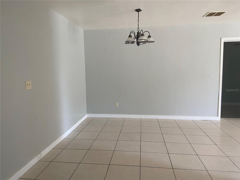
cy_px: 90
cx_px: 120
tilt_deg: -6.5
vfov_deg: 53.1
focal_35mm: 26
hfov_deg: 67.3
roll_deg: +1.4
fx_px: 180
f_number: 1.8
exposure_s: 1/83
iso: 125
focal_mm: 4.25
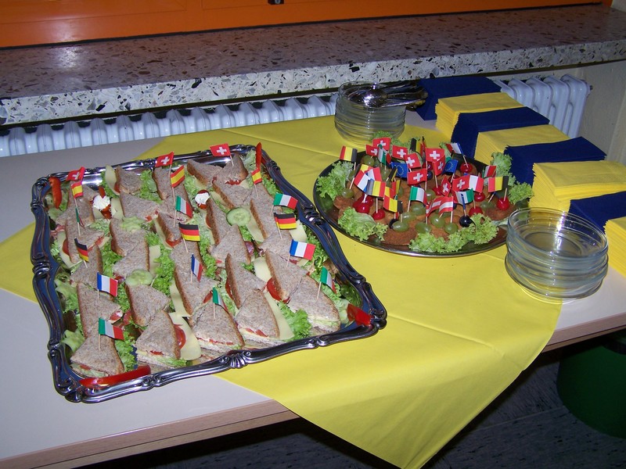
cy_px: 234
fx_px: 687
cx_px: 313
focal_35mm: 38
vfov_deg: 37.7
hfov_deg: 49.0
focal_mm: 6.3
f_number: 2.8
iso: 80
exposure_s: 1/60
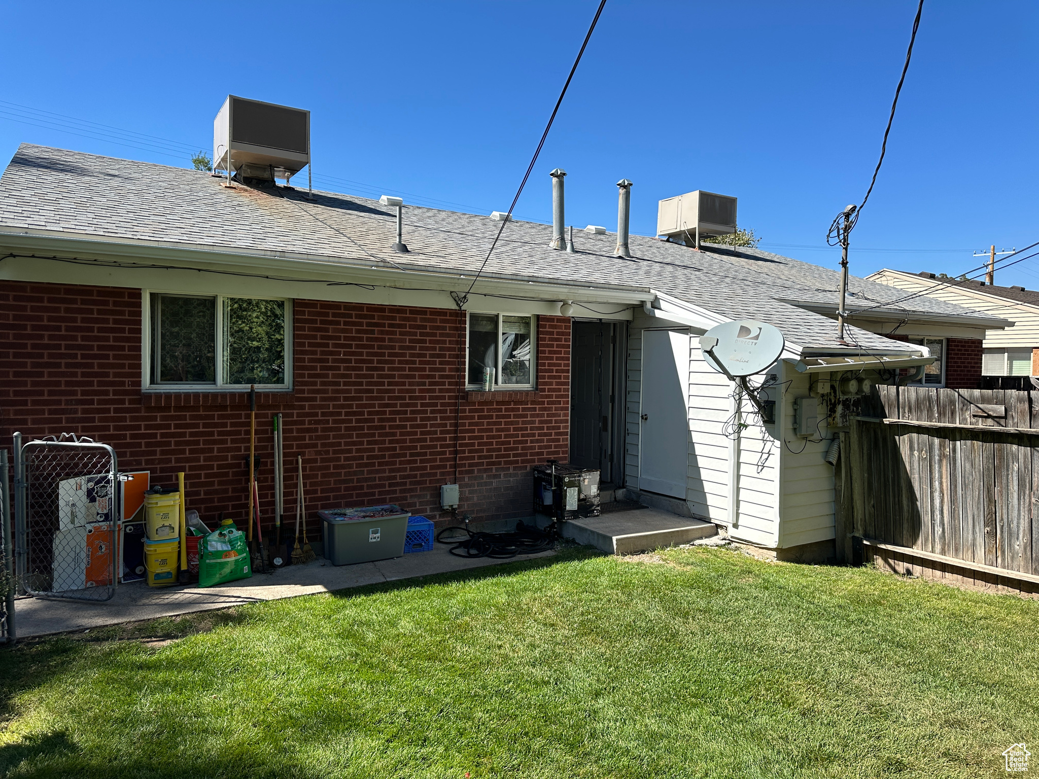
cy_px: 390
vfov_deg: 56.8
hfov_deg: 71.6
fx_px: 720
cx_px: 520
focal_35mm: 24
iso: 80
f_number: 1.78
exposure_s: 1/2882
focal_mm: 6.86
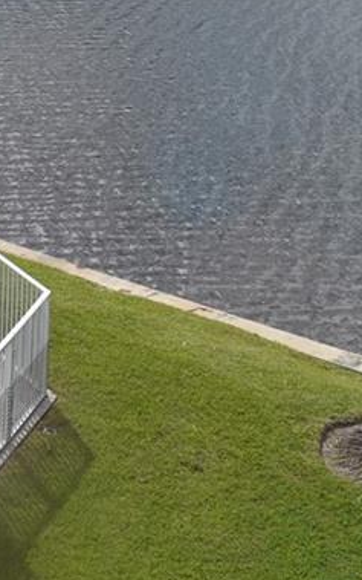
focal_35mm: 142
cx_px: -506
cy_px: -130
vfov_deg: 14.2
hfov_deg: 8.5
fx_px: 2241
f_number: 10
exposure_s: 1/400
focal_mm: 22
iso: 200
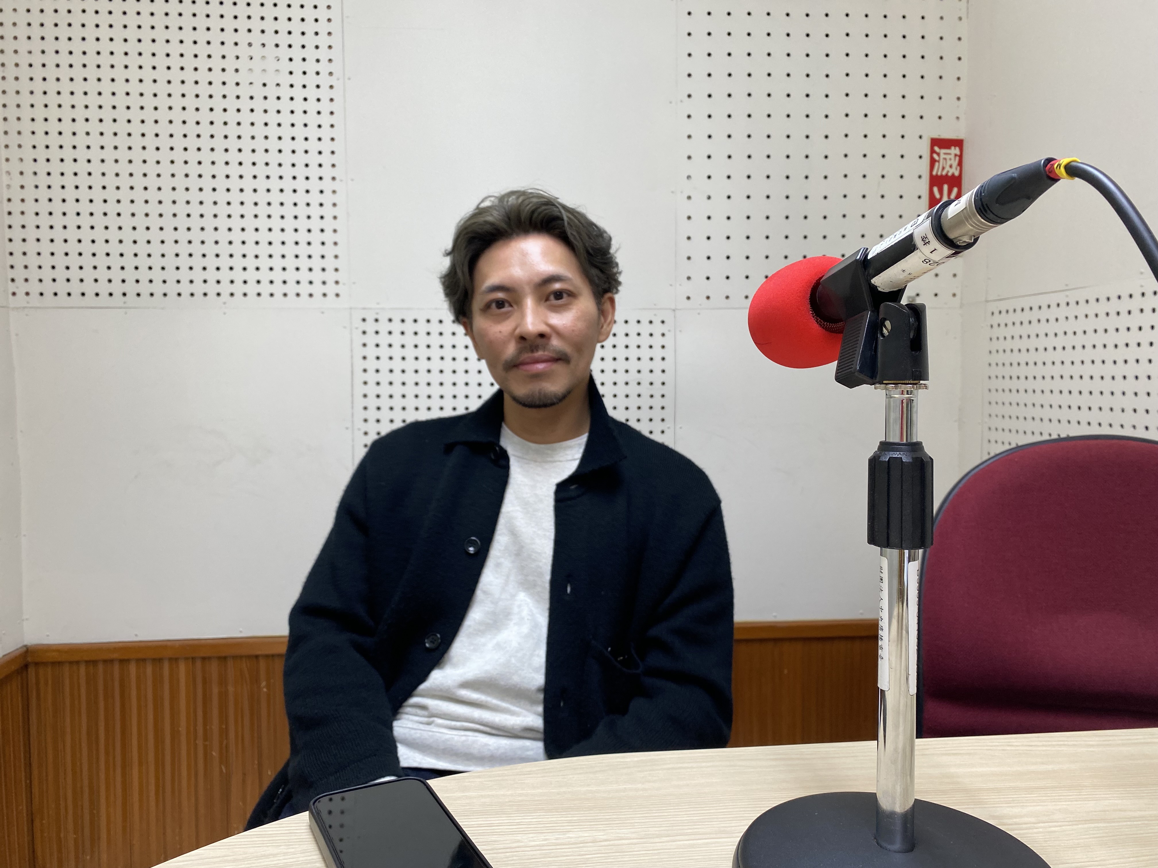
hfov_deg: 67.3
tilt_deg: -4.7
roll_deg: +0.4
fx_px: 870
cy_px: 434
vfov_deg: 53.1
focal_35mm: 26
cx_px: 579
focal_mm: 4.25
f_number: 1.8
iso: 100
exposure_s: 1/120
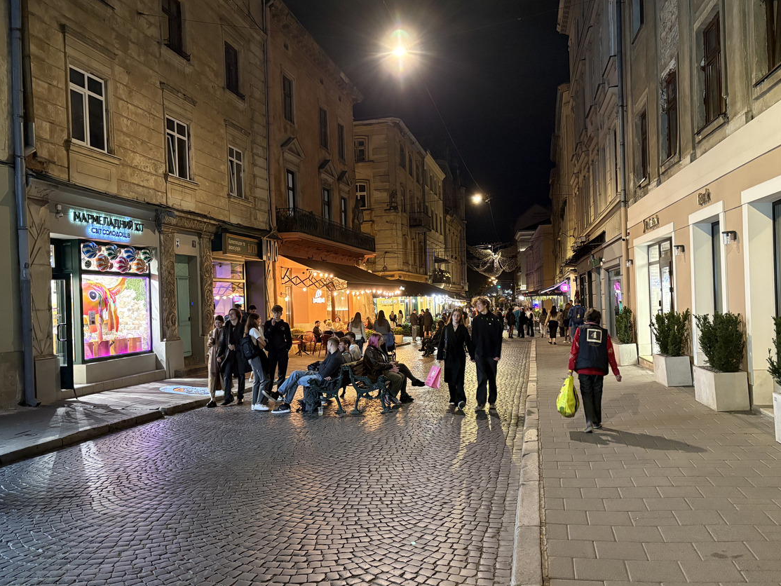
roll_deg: +1.8
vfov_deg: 49.8
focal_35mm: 28
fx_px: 632
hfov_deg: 63.4
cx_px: 407
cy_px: 292
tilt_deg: +0.3
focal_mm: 5.96
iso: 500
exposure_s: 1/33
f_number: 1.6
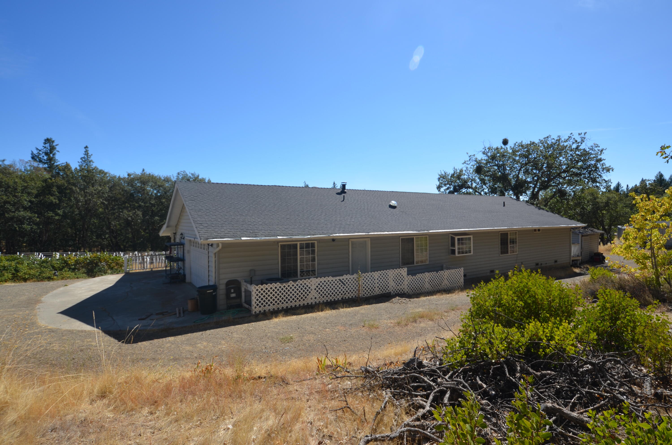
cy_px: 222
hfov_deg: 90.1
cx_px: 336
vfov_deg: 67.1
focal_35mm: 18
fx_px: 335
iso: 110
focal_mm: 12
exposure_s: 1/250
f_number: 8
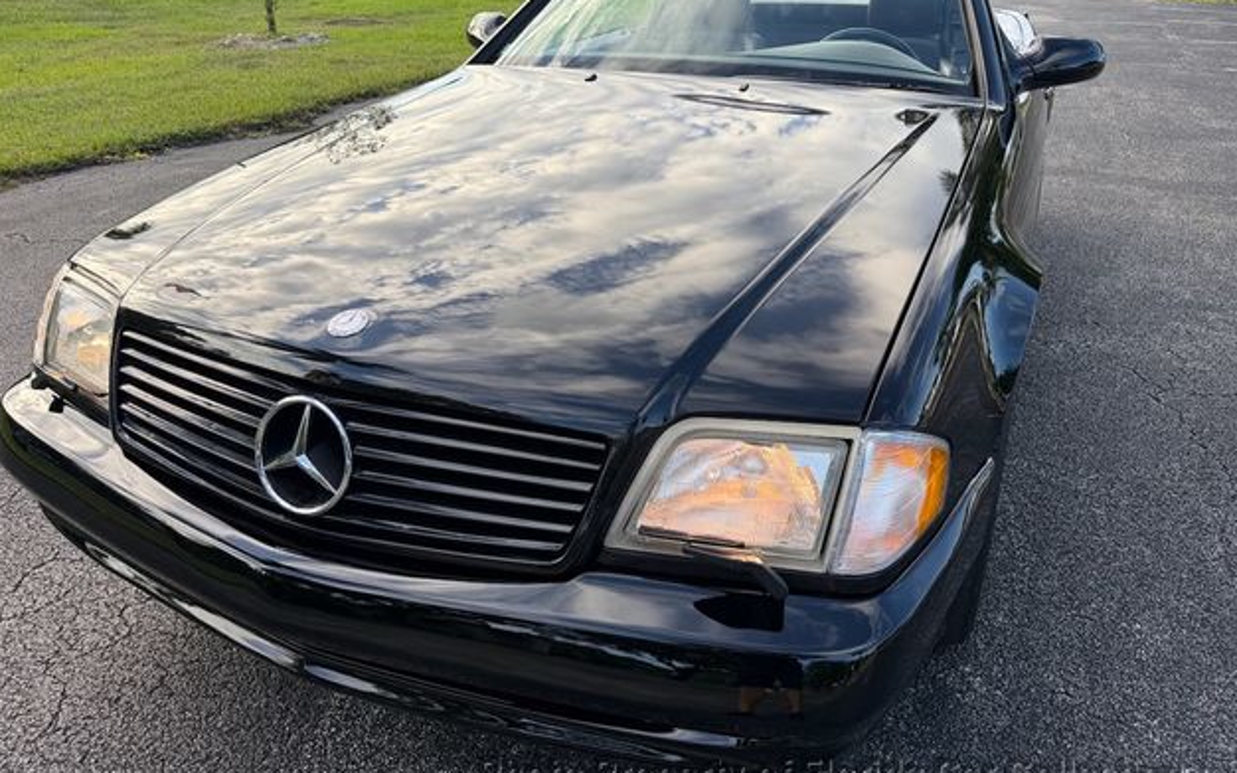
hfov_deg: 70.4
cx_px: 615
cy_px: 340
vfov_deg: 47.5
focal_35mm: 26
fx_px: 876
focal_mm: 6.76
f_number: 1.78
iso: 80
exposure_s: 1/780
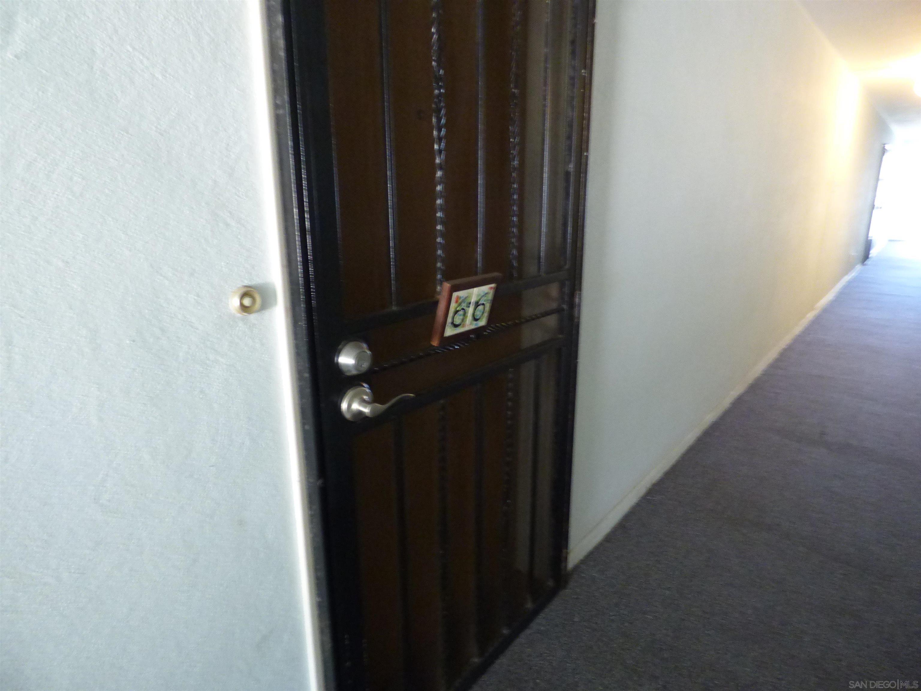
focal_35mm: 20
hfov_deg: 81.7
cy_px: 346
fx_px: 532
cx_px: 460
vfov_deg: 66.0
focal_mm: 3.58
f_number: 2.8
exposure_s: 1/10
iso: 800
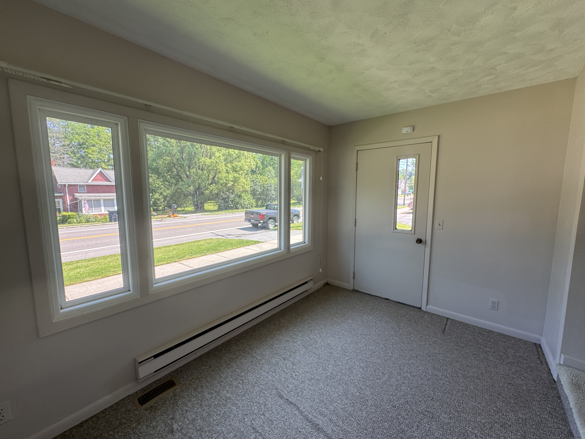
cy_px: 220
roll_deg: -0.6
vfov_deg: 85.7
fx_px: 237
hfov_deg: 102.1
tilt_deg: -5.4
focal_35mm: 14
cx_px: 292
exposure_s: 1/144
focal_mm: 2.22
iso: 40
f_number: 2.2
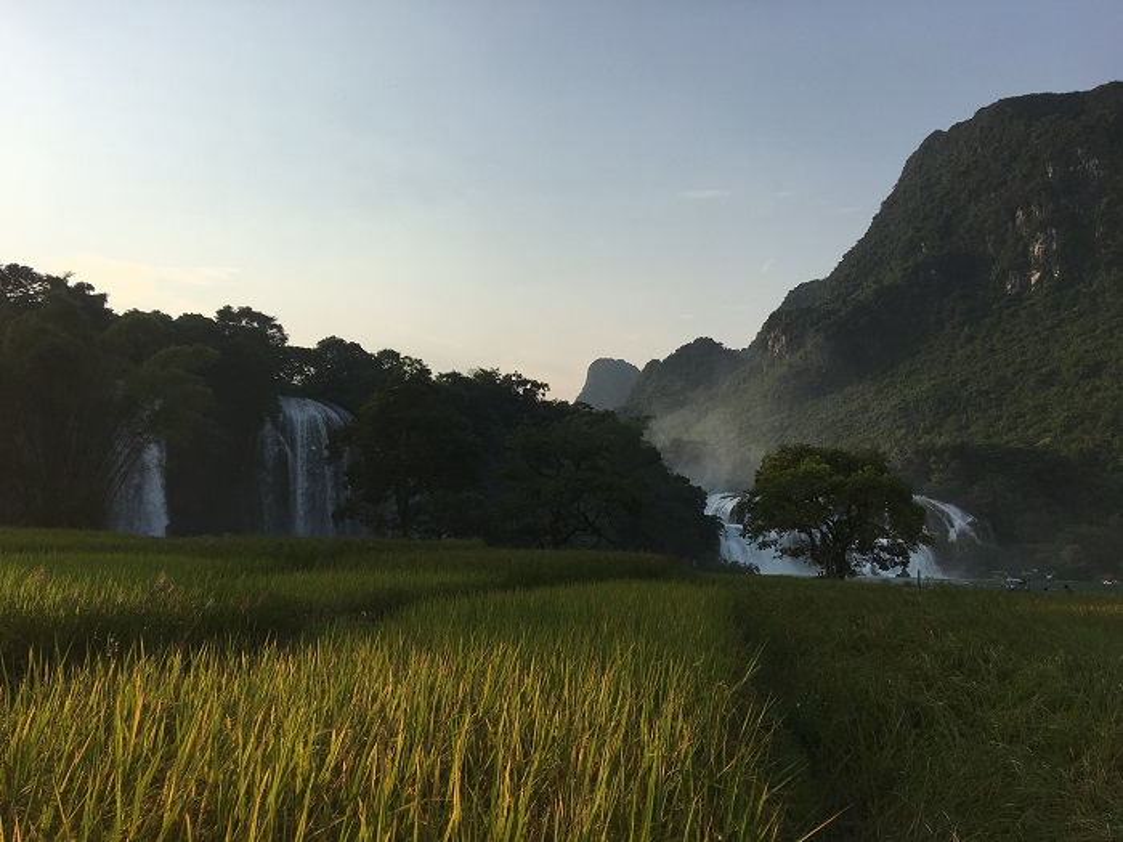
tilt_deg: +9.4
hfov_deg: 61.7
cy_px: 421
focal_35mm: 29
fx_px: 941
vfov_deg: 48.2
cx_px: 562
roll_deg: -2.5
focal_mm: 4.15
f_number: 2.2
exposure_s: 1/1923
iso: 25
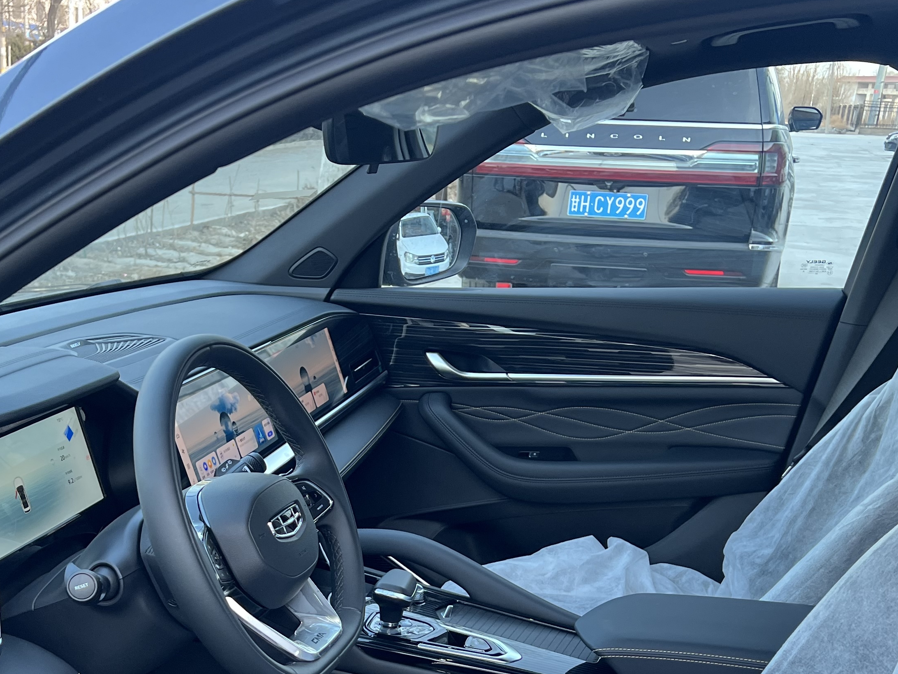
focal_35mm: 48
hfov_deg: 39.4
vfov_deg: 29.4
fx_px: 1245
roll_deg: -2.4
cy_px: 562
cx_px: 334
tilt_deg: -19.8
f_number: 1.5
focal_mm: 5.7
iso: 125
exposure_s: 1/121
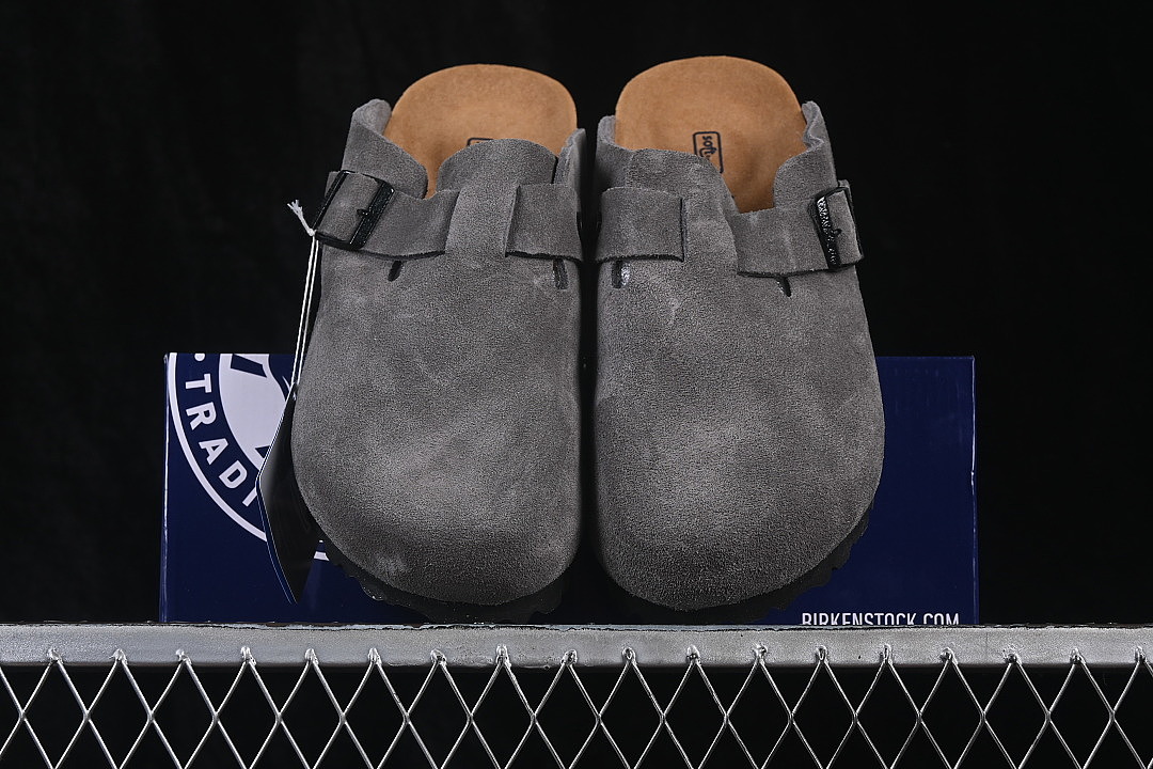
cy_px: 384
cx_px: 576
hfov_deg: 27.0
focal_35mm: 75
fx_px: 2402
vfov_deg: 18.2
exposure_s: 1/80
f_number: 8
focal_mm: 50
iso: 160
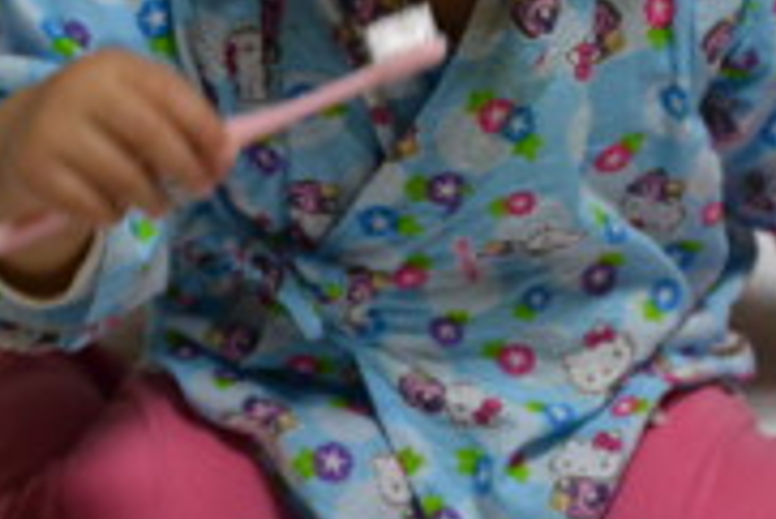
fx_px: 2011
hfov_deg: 21.8
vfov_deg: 14.6
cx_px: 514
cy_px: 56
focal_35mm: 93
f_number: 5
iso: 1600
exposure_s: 1/100
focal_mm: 25
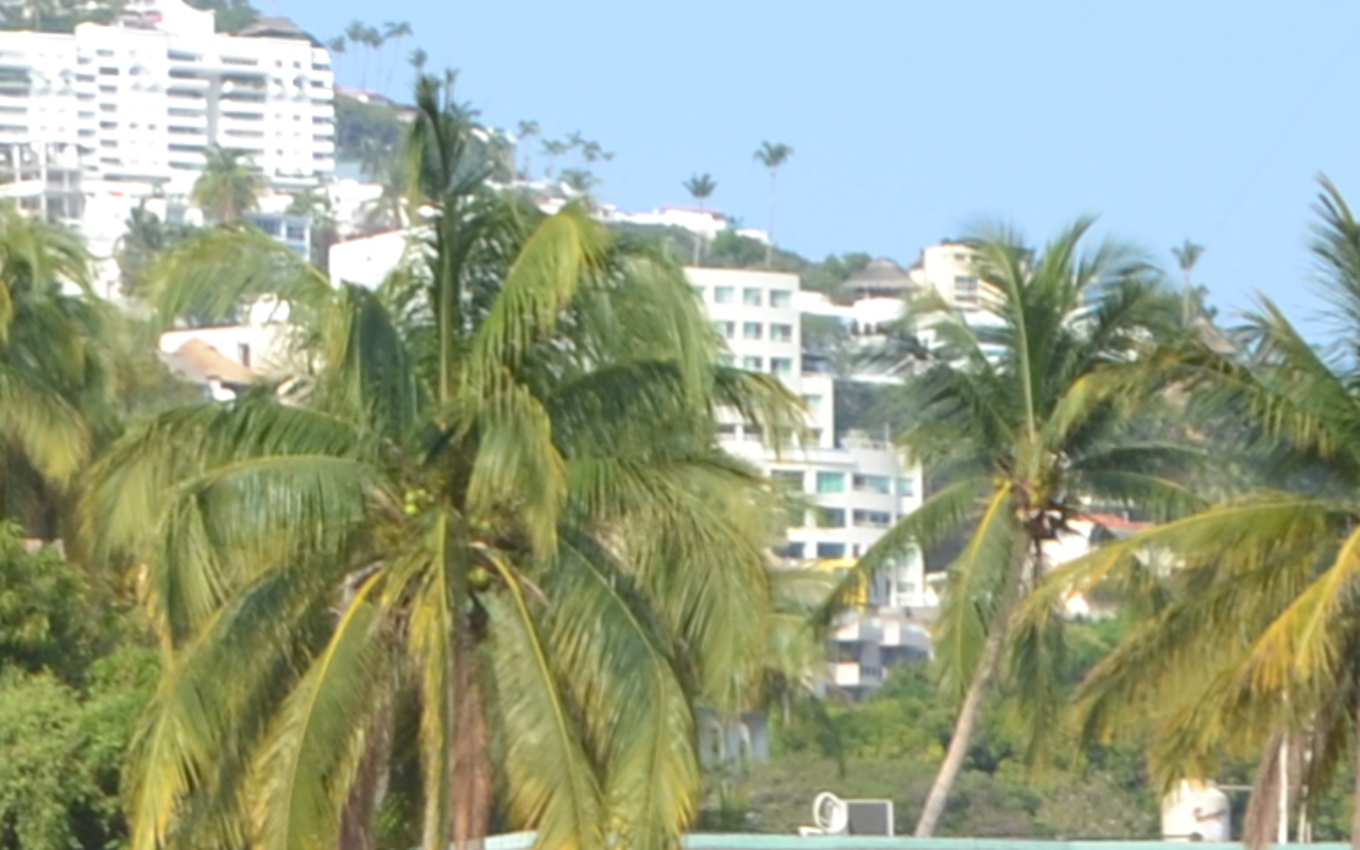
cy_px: 1190
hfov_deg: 10.4
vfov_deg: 6.5
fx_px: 7450
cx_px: 309
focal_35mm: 201
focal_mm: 22
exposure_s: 1/200
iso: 100
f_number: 5.6
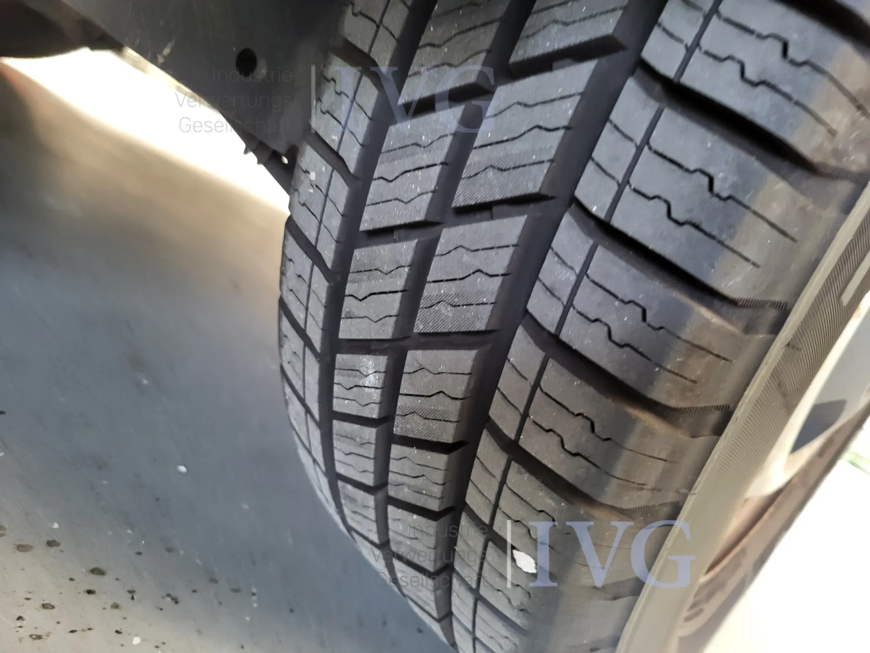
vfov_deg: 53.1
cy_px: 326
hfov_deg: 67.3
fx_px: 653
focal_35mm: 26
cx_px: 435
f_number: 1.8
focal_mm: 5.4
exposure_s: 1/50
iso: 400
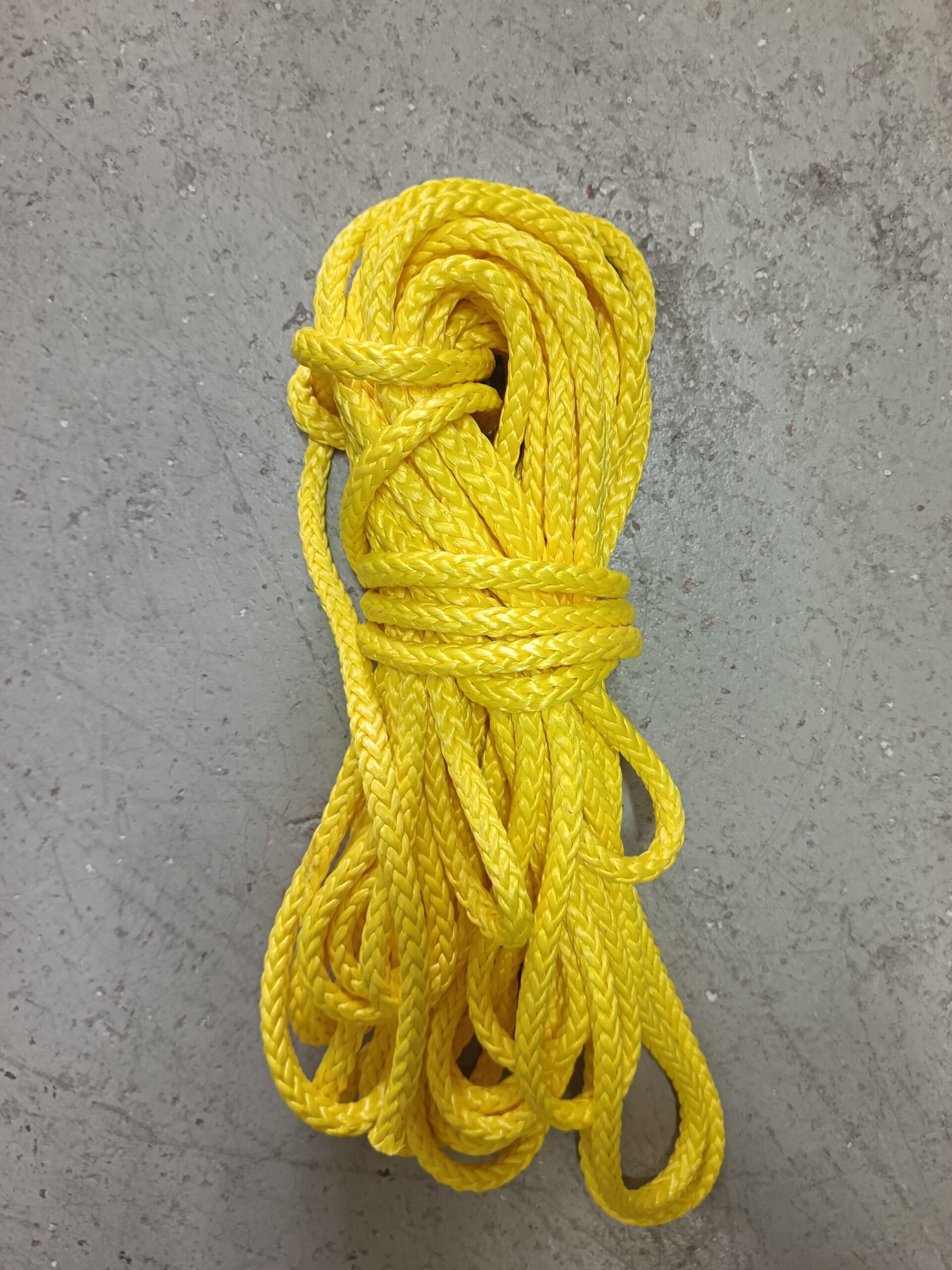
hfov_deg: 56.8
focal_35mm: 24
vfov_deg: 71.6
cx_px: 476
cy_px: 635
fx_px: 880
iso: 1186
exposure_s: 1/25
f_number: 1.75
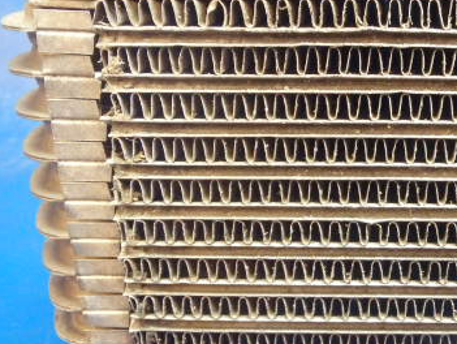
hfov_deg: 35.7
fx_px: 674
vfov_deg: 28.6
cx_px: 393
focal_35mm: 51
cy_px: 202
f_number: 3.9
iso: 800
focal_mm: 5
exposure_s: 1/13
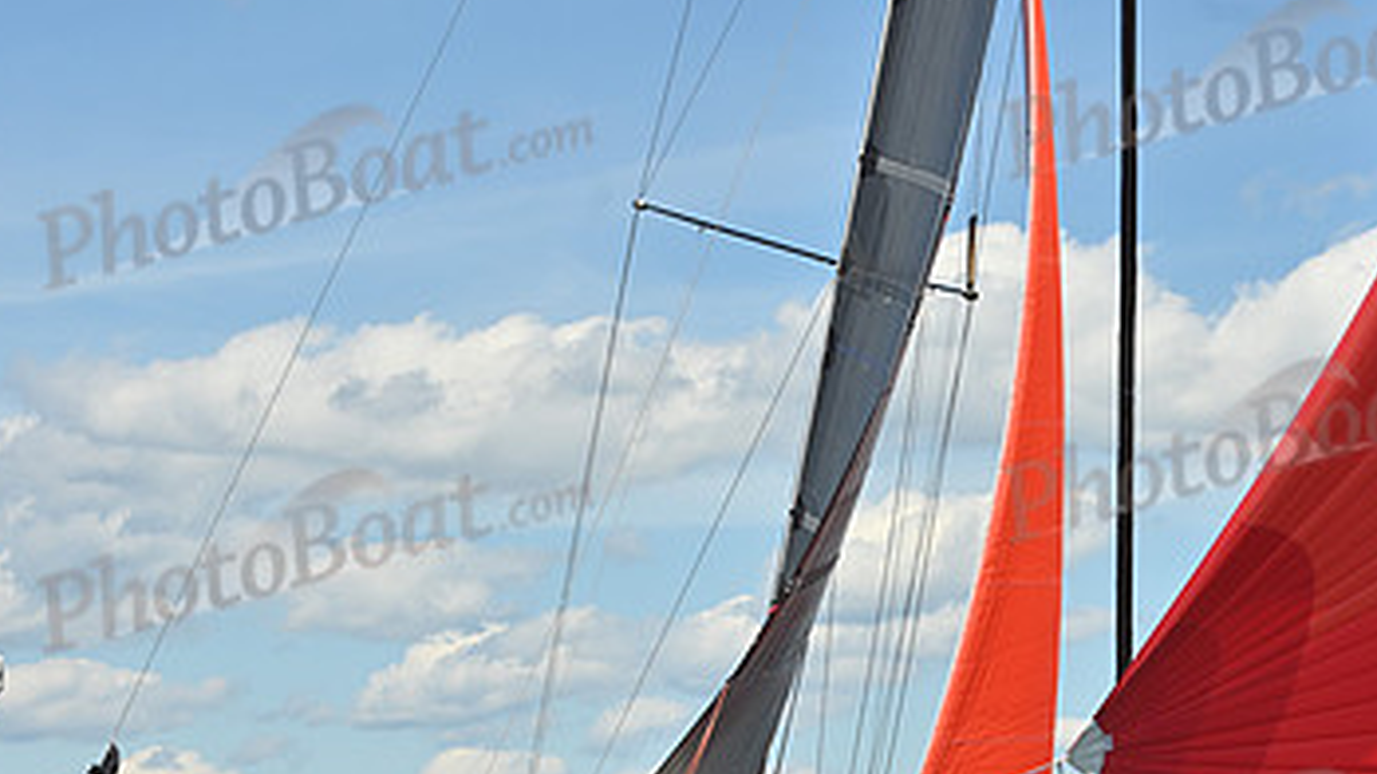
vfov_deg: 9.9
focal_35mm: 122
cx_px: 801
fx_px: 4453
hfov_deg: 17.6
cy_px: 701
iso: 250
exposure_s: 1/1250
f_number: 8
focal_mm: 70
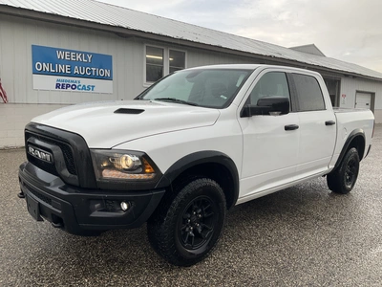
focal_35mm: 29
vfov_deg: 48.2
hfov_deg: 61.7
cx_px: 191
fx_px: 320
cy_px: 144
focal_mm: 3
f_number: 1.8
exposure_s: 1/176
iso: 20
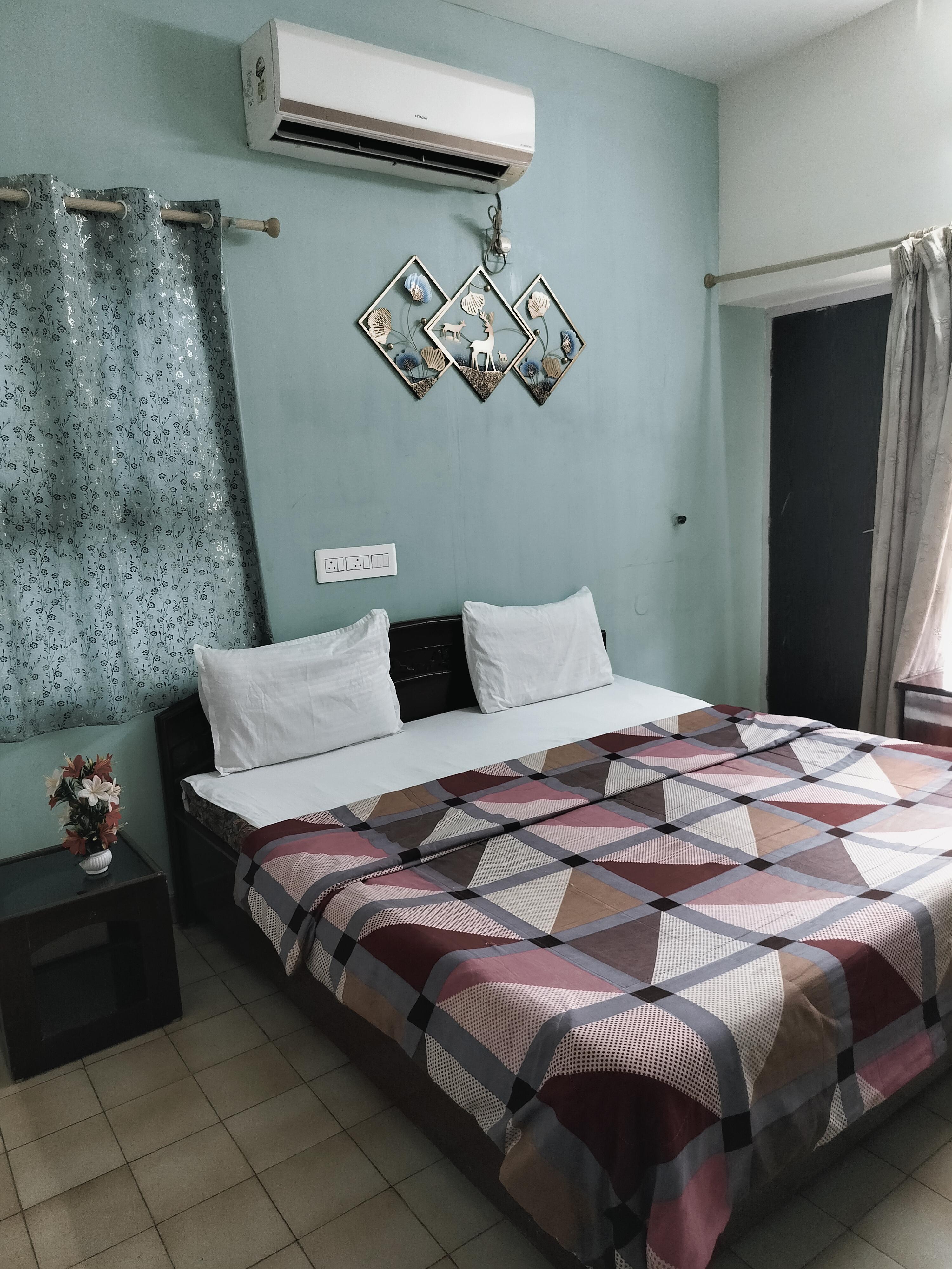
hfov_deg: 56.8
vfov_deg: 71.6
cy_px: 634
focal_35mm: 24
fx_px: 880
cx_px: 476
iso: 500
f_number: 1.7
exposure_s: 1/25
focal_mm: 5.24
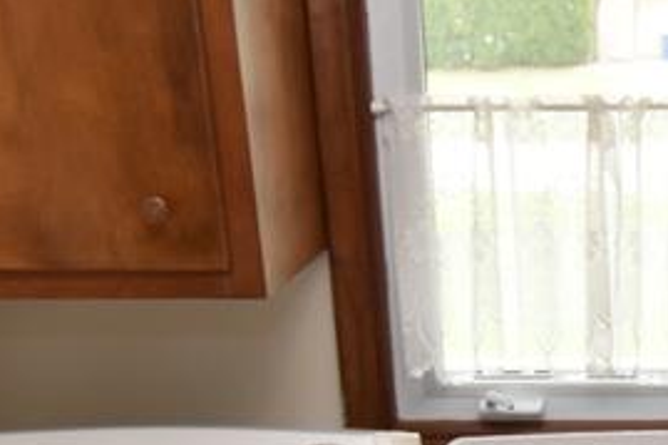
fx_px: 1057
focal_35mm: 57
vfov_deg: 22.8
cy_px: 443
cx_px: 613
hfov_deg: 33.1
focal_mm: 10
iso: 800
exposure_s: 1/125
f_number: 5.6
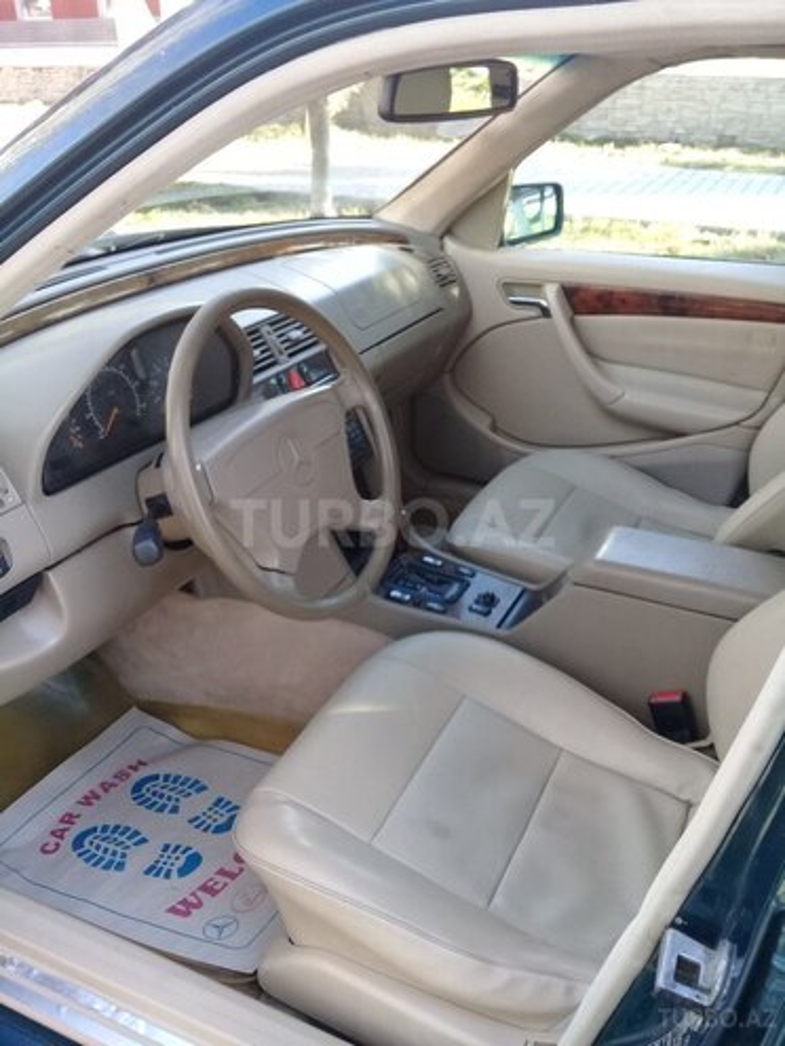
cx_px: 392
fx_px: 937
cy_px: 523
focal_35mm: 31
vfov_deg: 58.4
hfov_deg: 45.4
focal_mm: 3.3
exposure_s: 1/33
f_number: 2.2
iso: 50
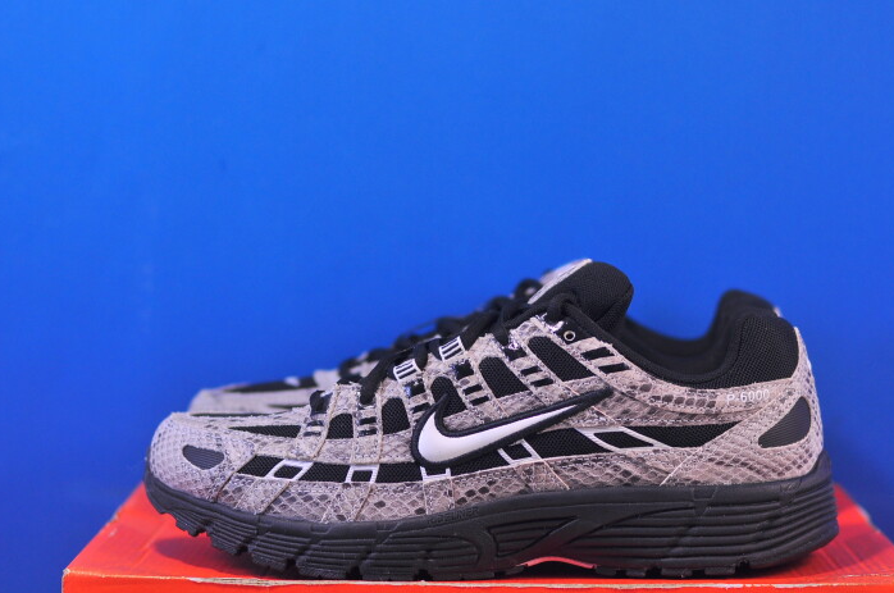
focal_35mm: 86
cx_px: 479
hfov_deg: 23.7
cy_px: 299
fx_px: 2132
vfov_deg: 15.8
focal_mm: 50
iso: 250
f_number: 2.5
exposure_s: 1/320
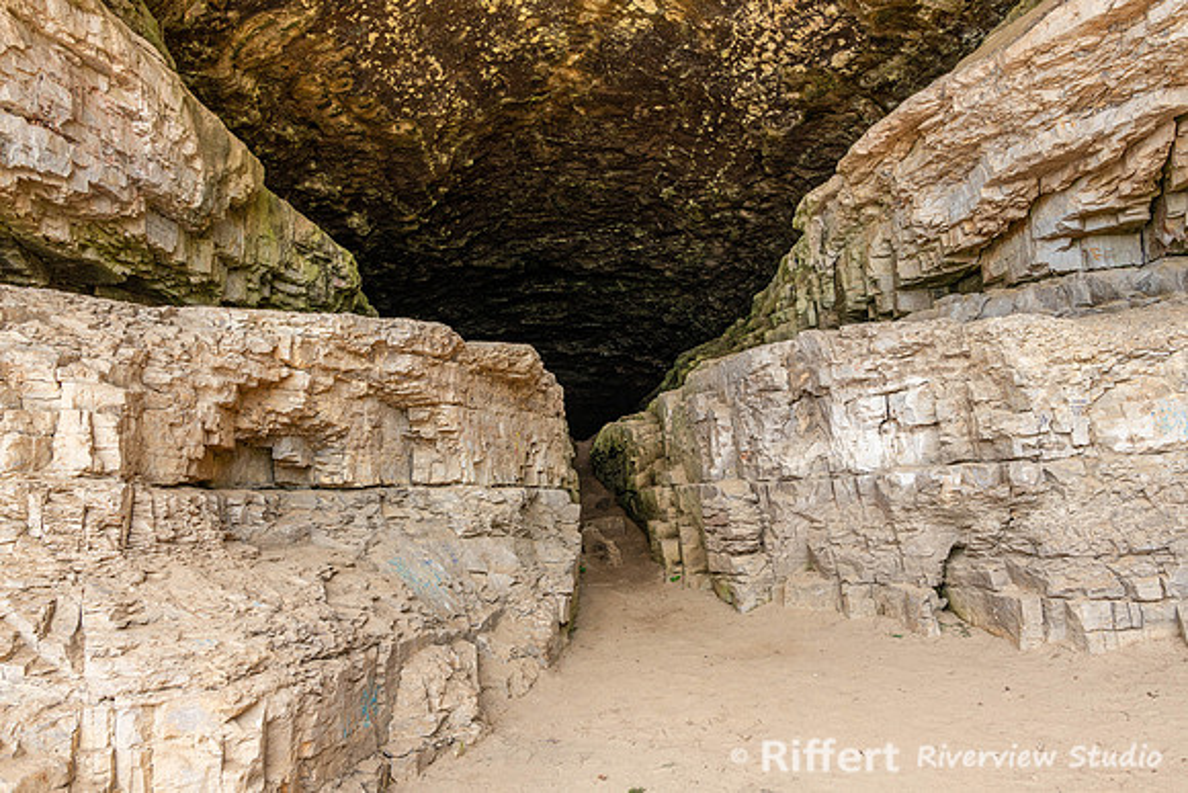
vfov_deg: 46.4
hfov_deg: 65.5
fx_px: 924
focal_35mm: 28
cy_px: 396
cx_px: 594
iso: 900
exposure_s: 1/200
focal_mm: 28
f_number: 8
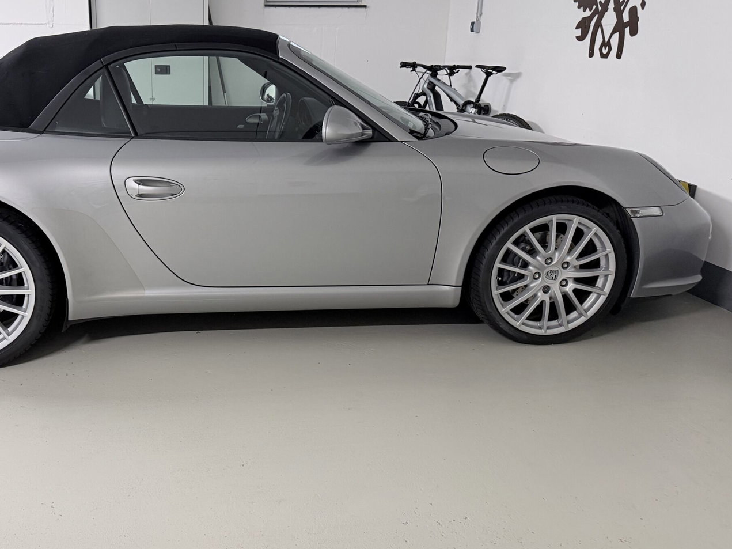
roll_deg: -0.4
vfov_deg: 41.7
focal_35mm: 34
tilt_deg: -16.1
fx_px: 719
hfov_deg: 52.5
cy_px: 245
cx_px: 223
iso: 250
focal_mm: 6.76
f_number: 1.78
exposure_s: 1/50
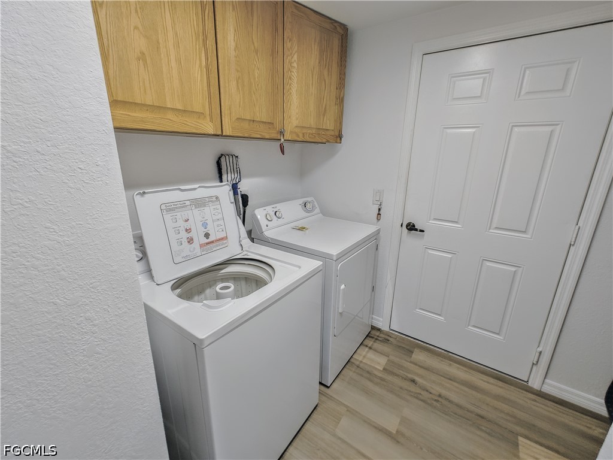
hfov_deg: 98.2
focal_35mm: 15
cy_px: 230
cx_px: 306
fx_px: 266
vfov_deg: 81.7
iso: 50
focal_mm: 1.78
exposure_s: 1/40
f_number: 1.9
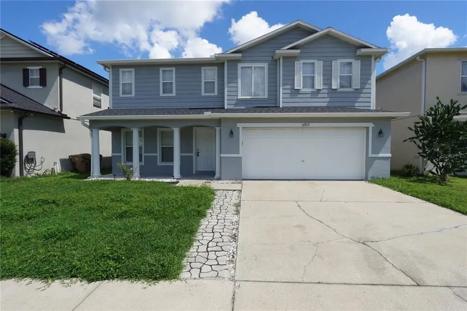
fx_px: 214
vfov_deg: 72.0
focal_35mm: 16
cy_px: 156
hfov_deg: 95.0
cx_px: 234
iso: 100
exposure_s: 1/80
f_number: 16
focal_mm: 11
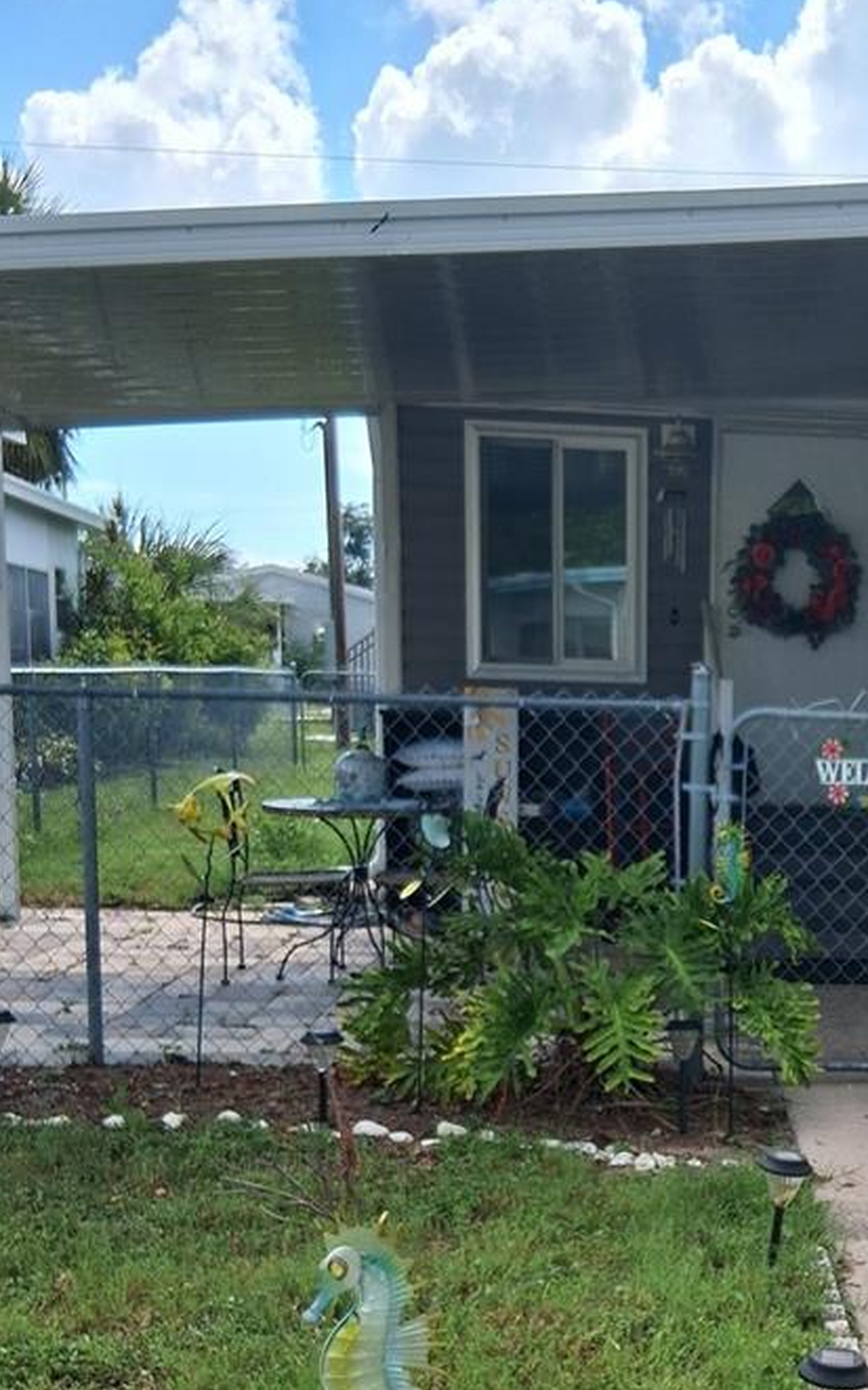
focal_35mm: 50
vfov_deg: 39.6
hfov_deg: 24.8
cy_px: 980
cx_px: 839
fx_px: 1893
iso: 25
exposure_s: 1/559
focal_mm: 3.98
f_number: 1.8
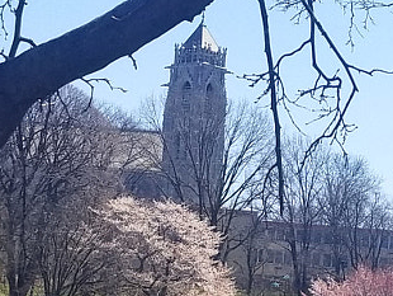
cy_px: 117
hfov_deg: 14.5
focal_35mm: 134
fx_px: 1522
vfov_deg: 11.1
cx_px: 370
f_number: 1.7
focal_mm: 4.25
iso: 50
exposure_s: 1/1840
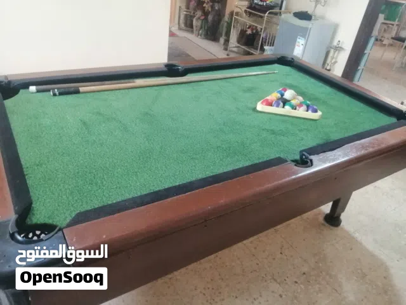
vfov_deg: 53.1
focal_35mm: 26
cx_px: 203
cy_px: 152
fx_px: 305
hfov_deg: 67.3
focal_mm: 3.64
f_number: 1.8
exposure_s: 1/25
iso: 400
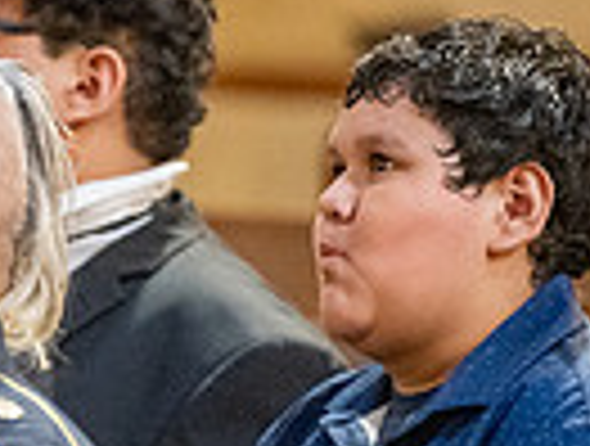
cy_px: 444
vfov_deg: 1.8
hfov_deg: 2.3
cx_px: -329
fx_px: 14510
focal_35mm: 849
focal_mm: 200
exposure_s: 1/100
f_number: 2.8
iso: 2000
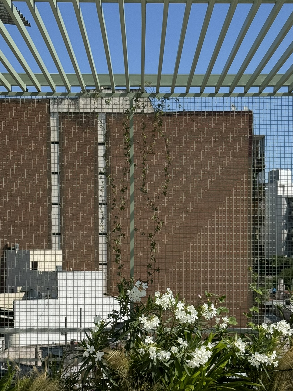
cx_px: 154
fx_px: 802
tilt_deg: -1.4
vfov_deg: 27.1
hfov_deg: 20.7
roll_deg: +0.3
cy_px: 282
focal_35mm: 71
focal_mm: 6.76
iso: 64
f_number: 1.78
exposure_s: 1/7092
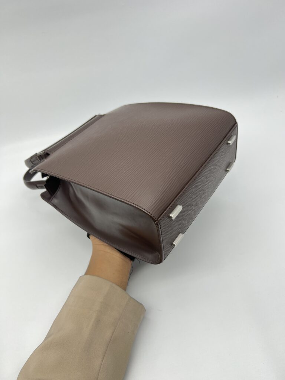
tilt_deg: -45.6
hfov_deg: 53.1
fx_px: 285
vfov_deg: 67.3
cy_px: 190
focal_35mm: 26
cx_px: 142
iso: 40
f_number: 1.5
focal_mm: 5.7
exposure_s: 1/100
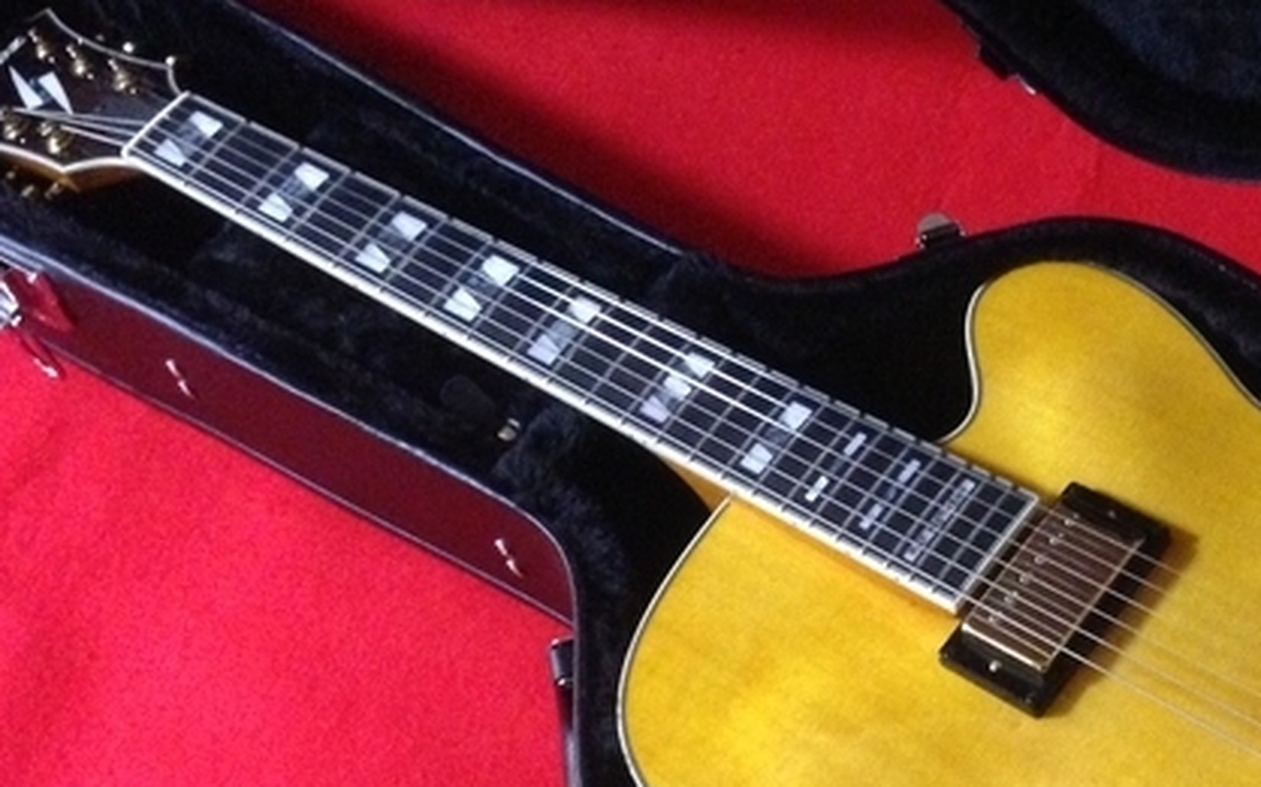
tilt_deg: -56.0
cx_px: 959
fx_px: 2302
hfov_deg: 30.1
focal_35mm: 67
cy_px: 684
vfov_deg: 19.1
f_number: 2.4
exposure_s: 1/17
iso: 800
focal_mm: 4.12
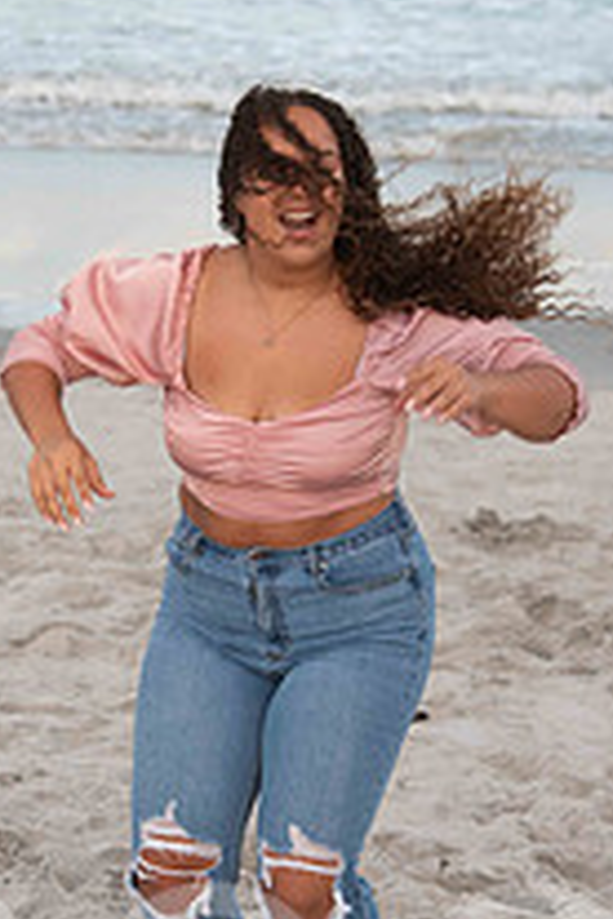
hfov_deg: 10.9
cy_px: 431
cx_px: 249
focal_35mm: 126
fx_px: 3218
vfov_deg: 16.3
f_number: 4
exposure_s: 1/500
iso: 640
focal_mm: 58
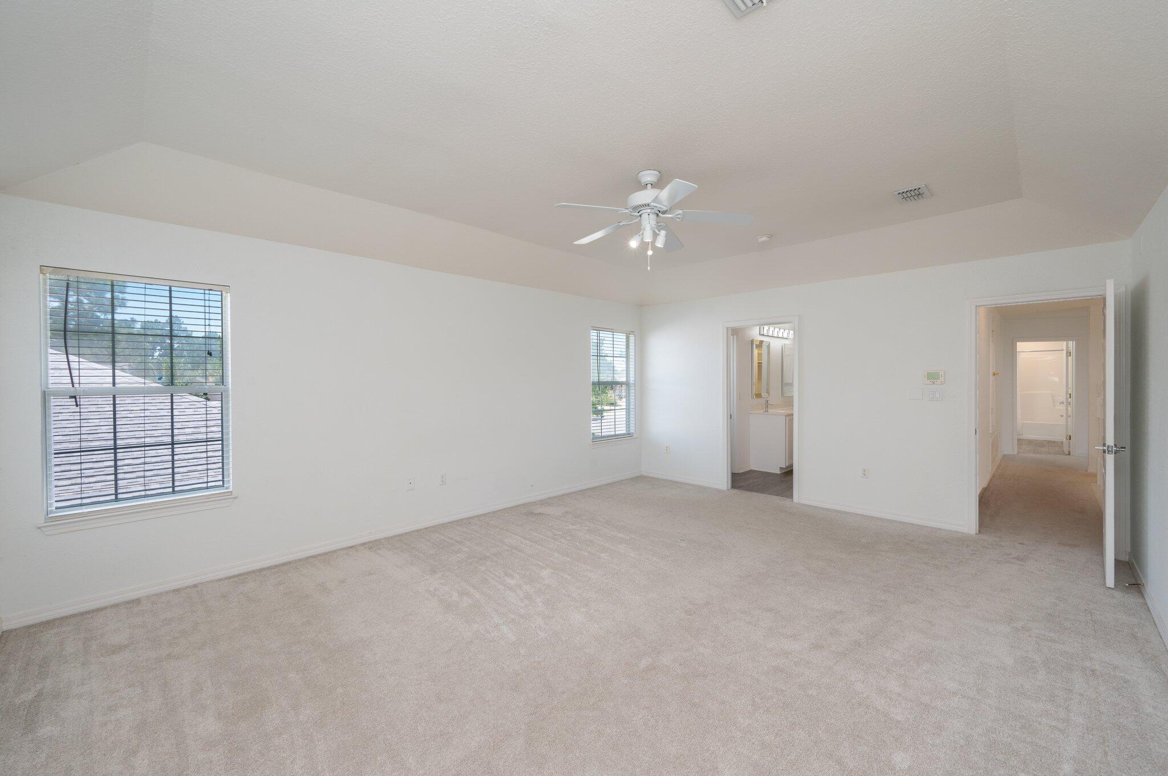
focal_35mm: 14
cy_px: 388
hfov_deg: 104.3
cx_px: 584
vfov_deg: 81.1
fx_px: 454
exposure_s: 1/30
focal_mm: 14
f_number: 9
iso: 250
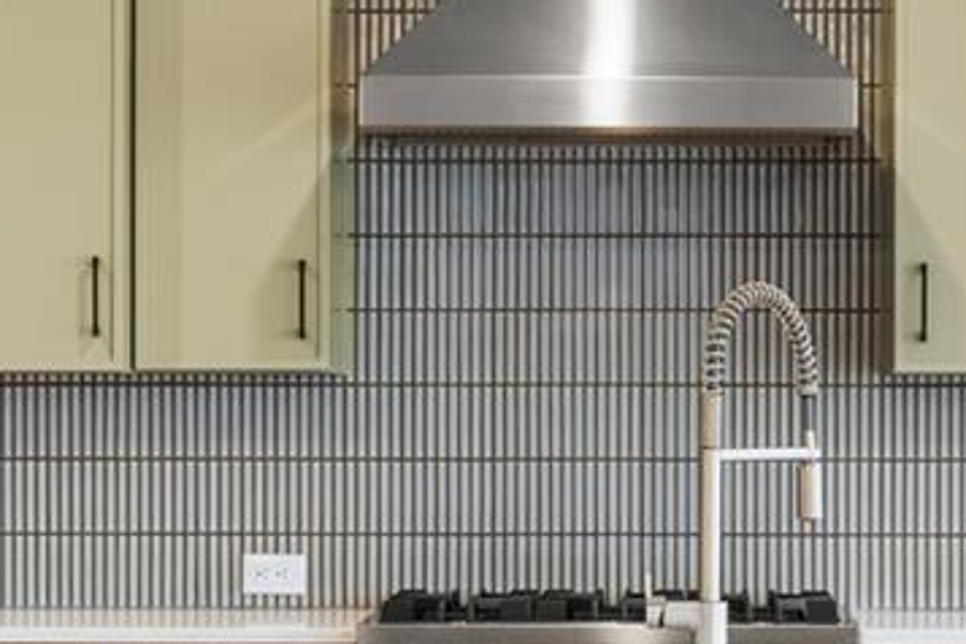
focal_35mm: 157
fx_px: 4213
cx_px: 617
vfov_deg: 8.7
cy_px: 376
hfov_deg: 13.1
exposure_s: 1/1.25
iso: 125
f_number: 8
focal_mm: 35
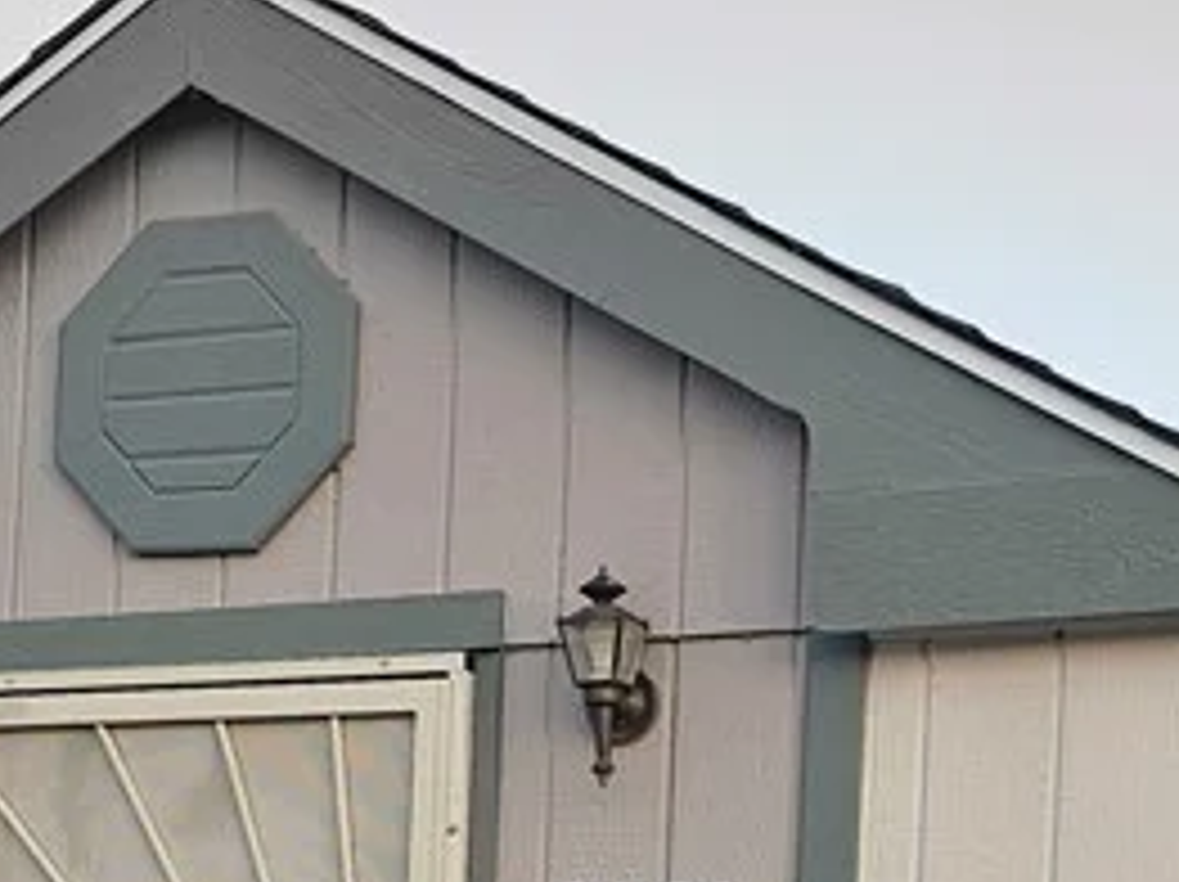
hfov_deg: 21.8
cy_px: 1184
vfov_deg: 15.5
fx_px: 3063
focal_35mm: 90
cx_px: 572
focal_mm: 6.3
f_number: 1.7
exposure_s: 1/207
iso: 64
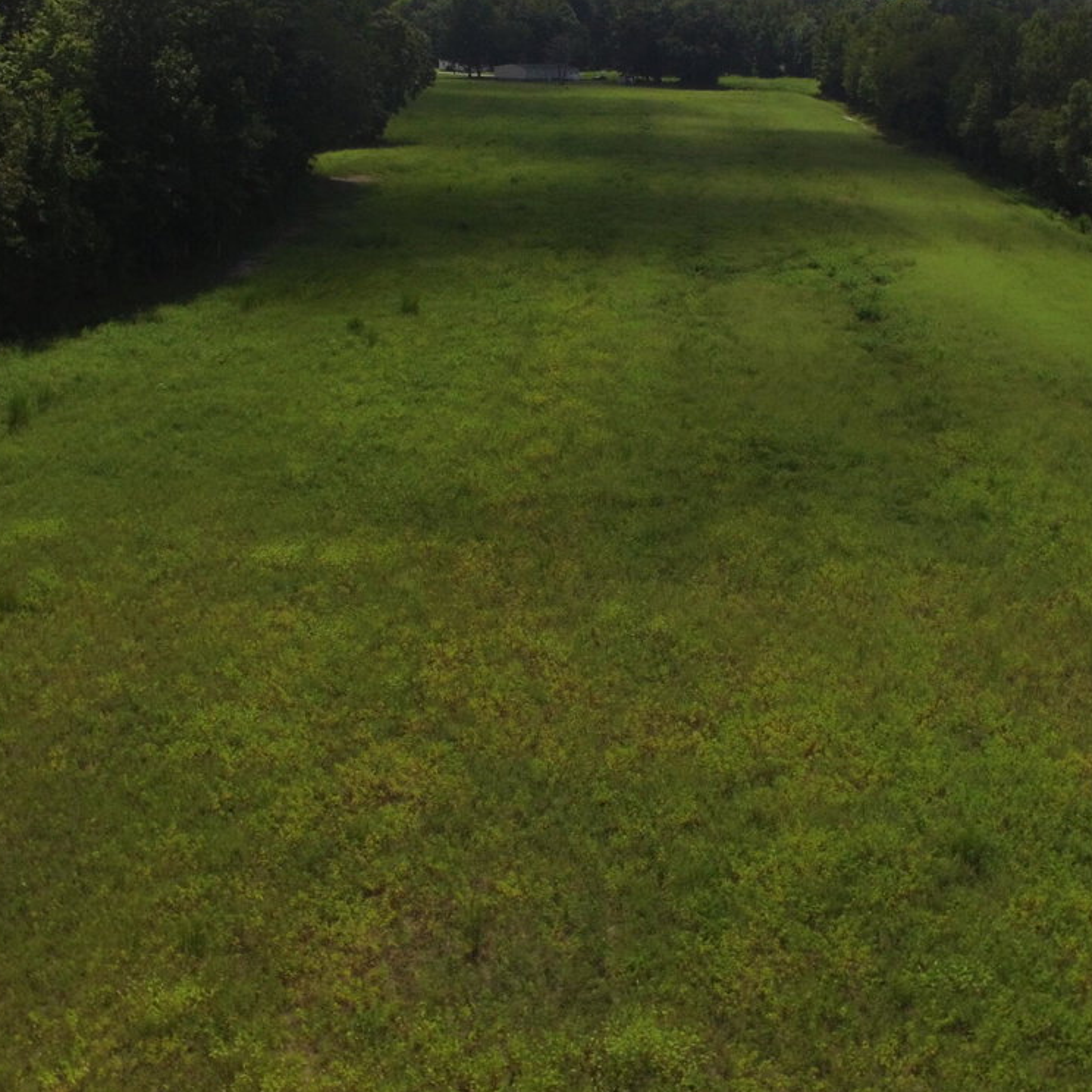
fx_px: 1356
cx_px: 568
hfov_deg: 43.8
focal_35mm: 38
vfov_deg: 42.9
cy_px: 323
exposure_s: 1/2165
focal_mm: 3.61
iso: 100
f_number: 2.8
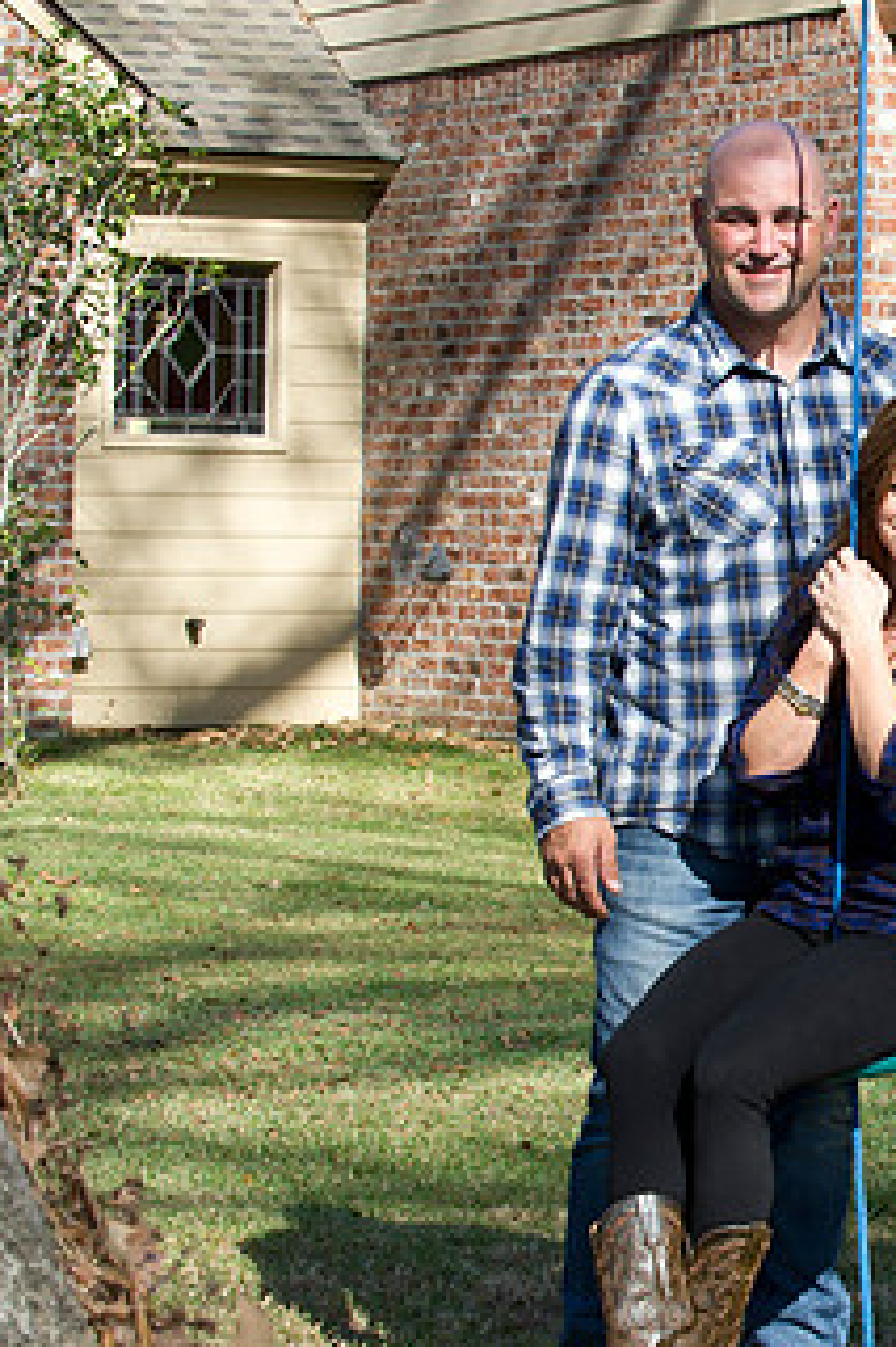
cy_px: 732
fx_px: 4746
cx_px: 1031
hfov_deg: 10.6
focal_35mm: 127
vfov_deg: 16.1
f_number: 9
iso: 400
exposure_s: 1/250
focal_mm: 70
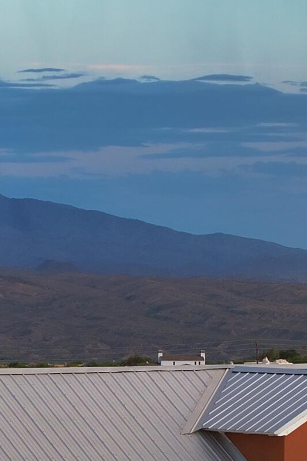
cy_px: 541
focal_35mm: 274
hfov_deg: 5.0
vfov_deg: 7.5
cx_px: -45
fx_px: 3506
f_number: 2.8
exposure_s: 1/60
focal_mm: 19.35
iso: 100
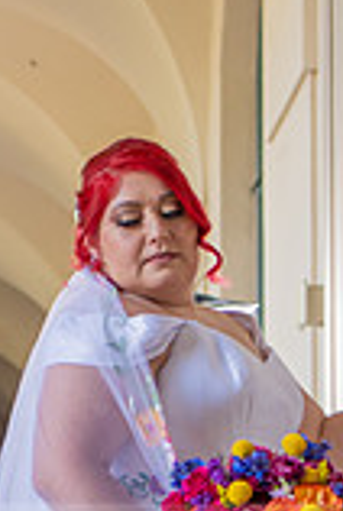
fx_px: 3016
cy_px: 482
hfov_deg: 6.4
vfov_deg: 9.6
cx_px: -199
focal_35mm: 212
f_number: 2.8
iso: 250
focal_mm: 42
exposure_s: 1/160
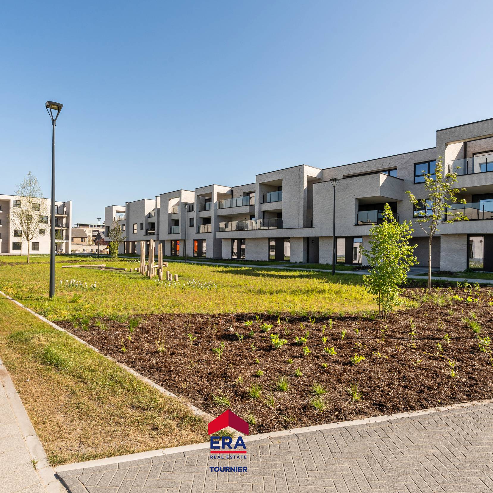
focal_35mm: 22
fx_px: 349
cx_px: 228
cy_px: 244
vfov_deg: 70.5
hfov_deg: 70.4
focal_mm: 16.5
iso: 64
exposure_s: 1/160
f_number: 10
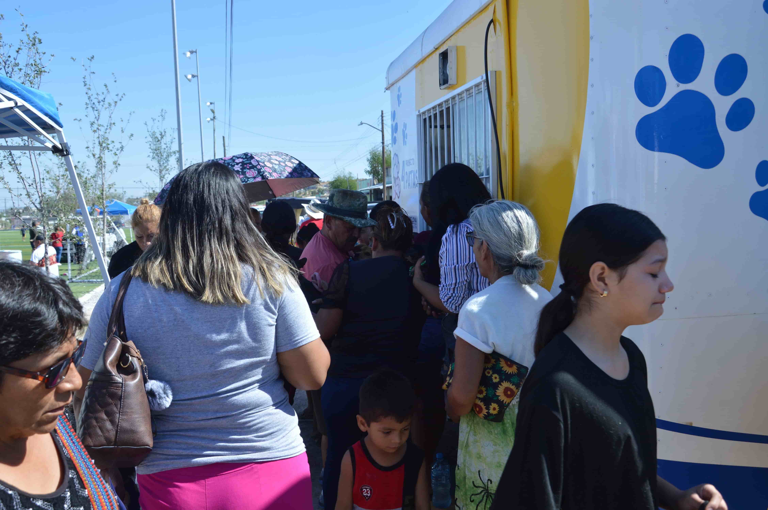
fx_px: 703
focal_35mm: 33
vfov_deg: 39.9
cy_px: 255
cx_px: 384
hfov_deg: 57.3
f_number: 7.1
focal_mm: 22
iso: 100
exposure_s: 1/250
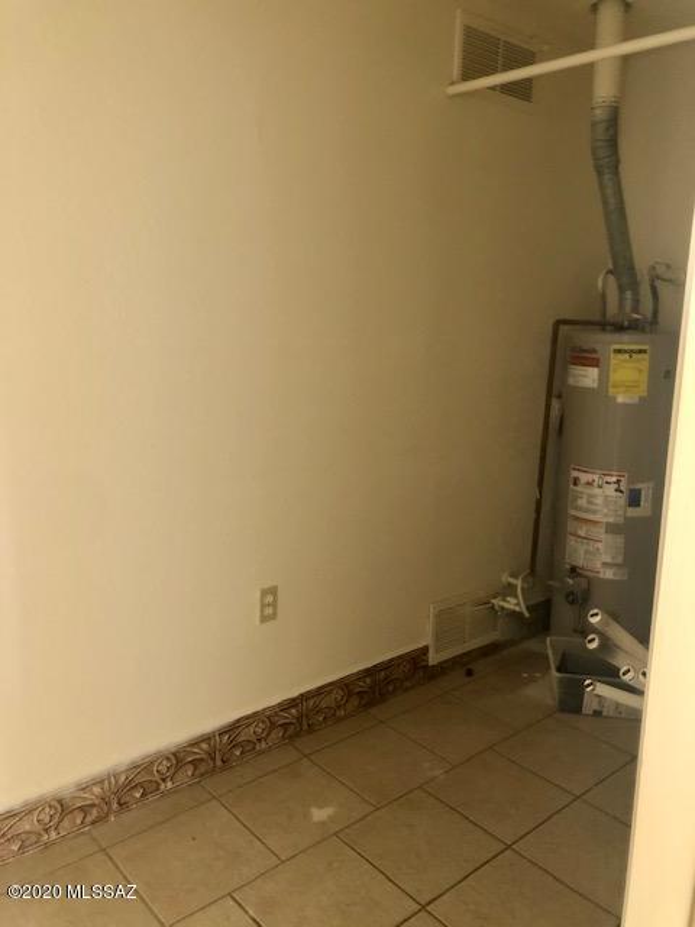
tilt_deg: -11.6
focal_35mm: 28
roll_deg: -2.1
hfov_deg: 49.7
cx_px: 348
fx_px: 750
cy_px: 464
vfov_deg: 63.4
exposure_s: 1/7
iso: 100
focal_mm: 3.99
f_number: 1.8
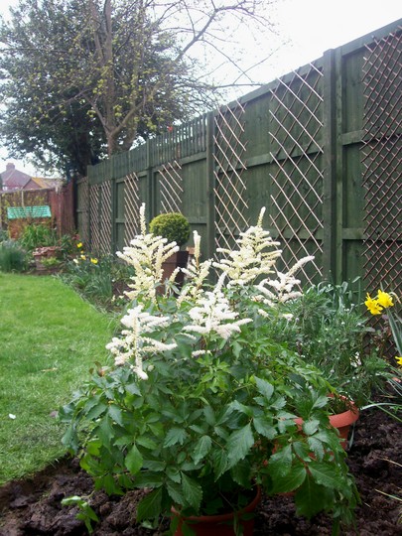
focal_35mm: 36
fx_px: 557
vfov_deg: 51.4
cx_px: 201
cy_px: 268
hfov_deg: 39.7
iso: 80
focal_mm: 6
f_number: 2.7
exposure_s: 1/58.9
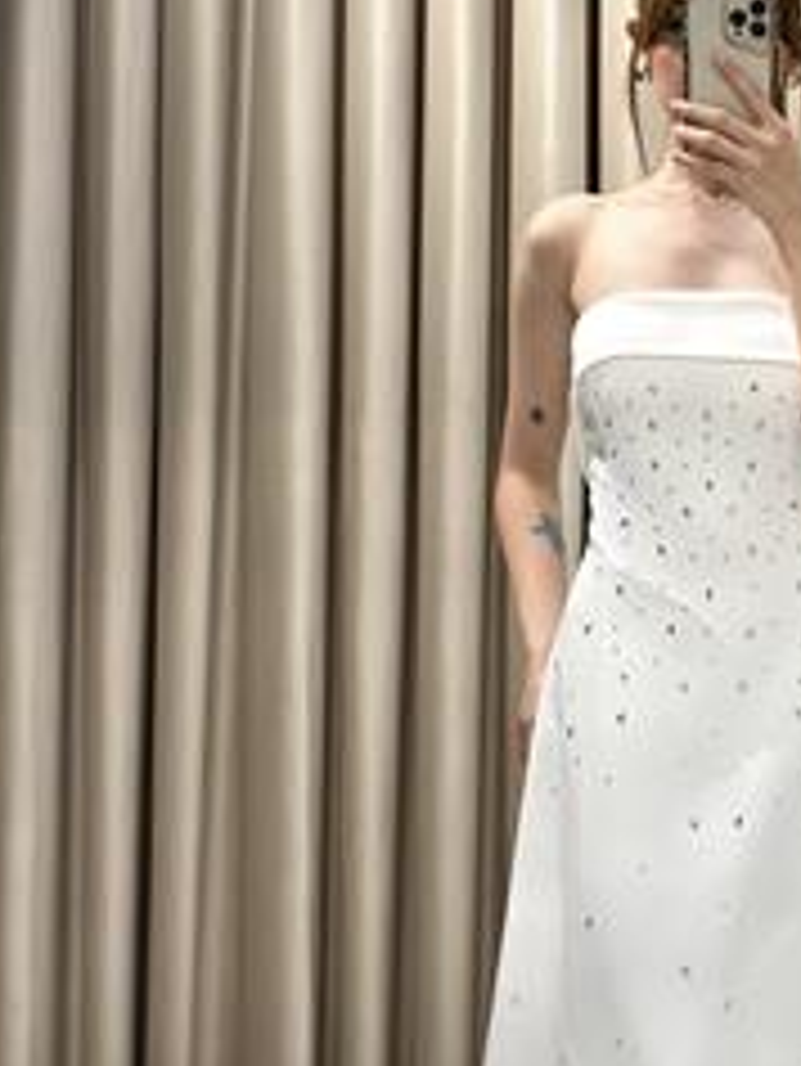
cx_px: 760
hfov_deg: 13.6
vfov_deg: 18.2
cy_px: 618
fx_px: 3329
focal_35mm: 108
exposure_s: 1/535
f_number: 1.78
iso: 80
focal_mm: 6.86
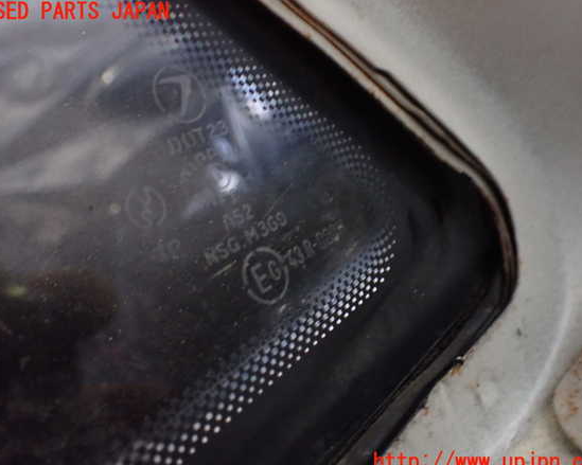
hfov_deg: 55.7
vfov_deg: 45.8
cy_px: 237
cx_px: 295
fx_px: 551
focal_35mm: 32
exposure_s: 1/30
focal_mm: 5.4
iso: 1000
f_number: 2.3
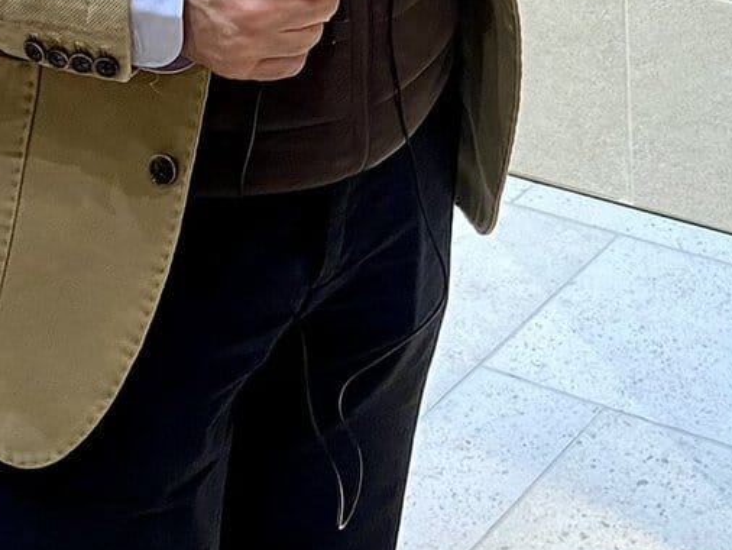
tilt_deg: -11.6
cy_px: -384
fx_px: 1946
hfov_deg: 21.2
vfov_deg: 14.5
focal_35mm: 92
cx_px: 532
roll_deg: +2.2
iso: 64
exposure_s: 1/50
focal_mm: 4.25
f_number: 1.8
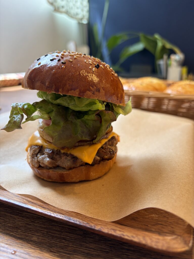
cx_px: 97
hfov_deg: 53.1
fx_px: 194
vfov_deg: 67.3
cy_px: 130
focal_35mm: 26
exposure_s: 1/121
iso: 100
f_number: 1.6
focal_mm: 5.96
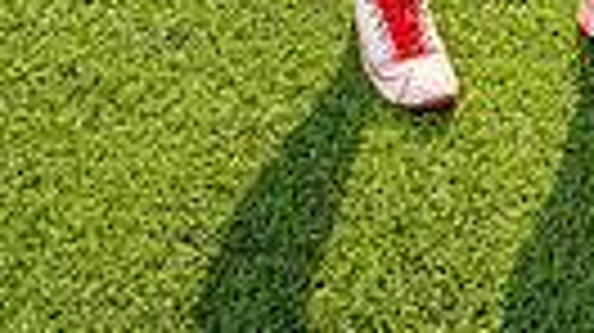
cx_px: 382
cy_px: -652
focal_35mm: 129
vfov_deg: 8.1
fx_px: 2030
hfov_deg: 16.6
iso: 320
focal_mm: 36
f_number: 10
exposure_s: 1/250
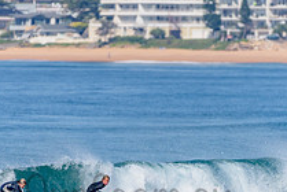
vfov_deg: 1.0
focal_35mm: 1385
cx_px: 85
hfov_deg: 1.5
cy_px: 183
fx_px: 11057
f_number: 5.6
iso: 110
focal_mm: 500
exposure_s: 1/2000
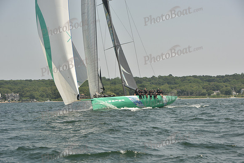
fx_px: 664
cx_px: 122
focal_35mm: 98
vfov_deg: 14.0
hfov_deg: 20.8
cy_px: 82
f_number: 7.1
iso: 250
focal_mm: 98
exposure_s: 1/640
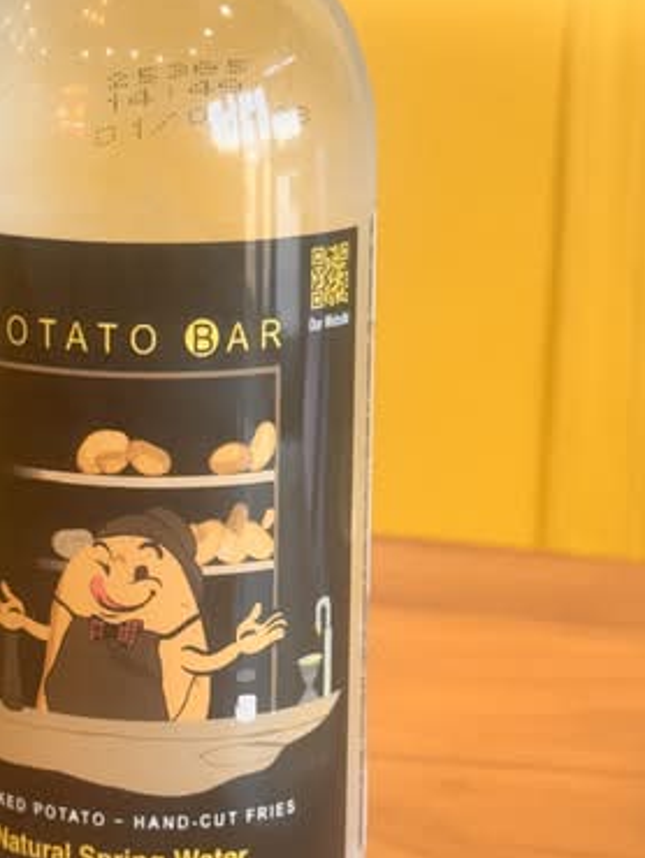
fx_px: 2357
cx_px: 151
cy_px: 470
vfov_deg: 20.6
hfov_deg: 15.5
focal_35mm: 95
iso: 80
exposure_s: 1/120
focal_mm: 6.76
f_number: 1.78
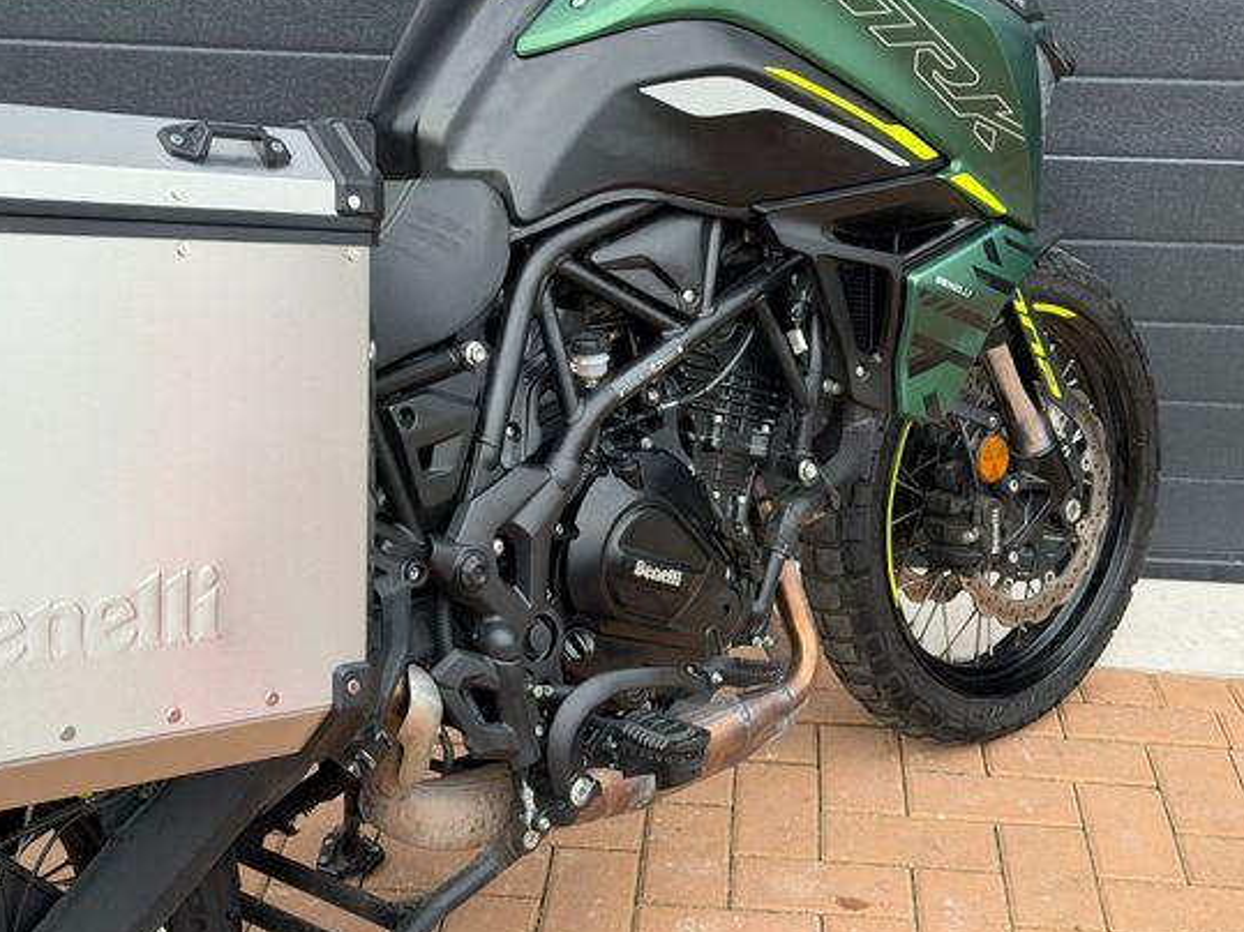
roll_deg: +2.9
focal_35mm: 57
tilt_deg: -23.9
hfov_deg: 33.8
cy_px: 392
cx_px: 616
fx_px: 2048
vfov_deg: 25.6
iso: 64
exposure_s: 1/641
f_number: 1.78
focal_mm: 6.76
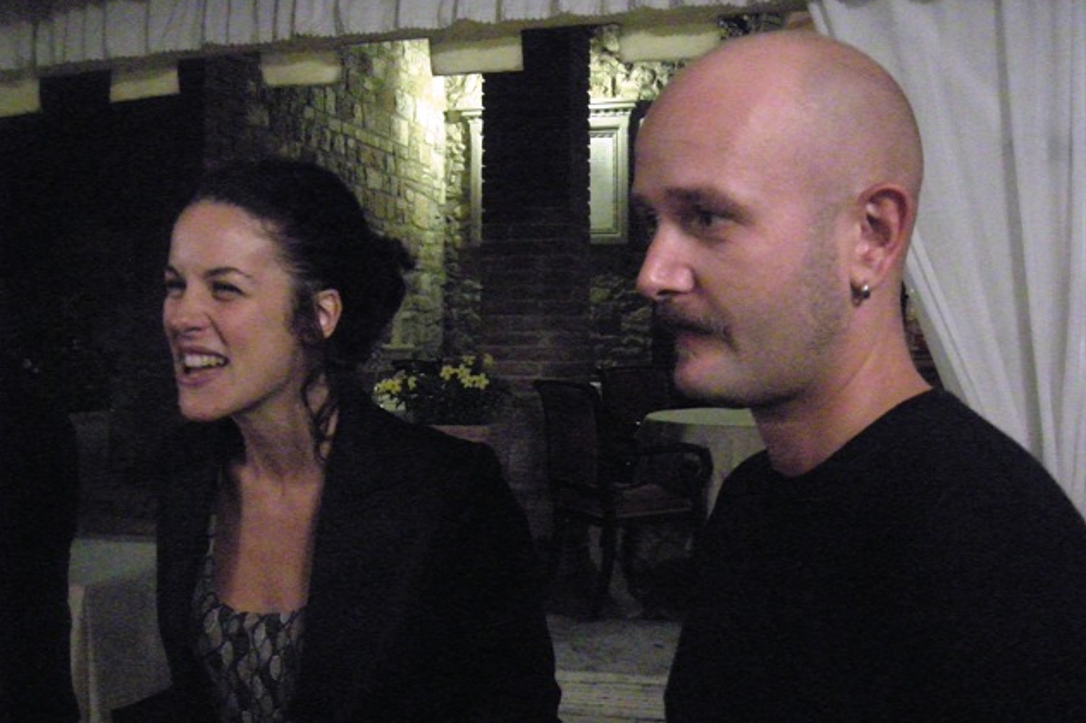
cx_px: 544
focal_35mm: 38
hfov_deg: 50.7
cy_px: 341
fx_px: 1146
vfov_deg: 35.0
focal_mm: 7.5
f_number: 2.7
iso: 1600
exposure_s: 1/30
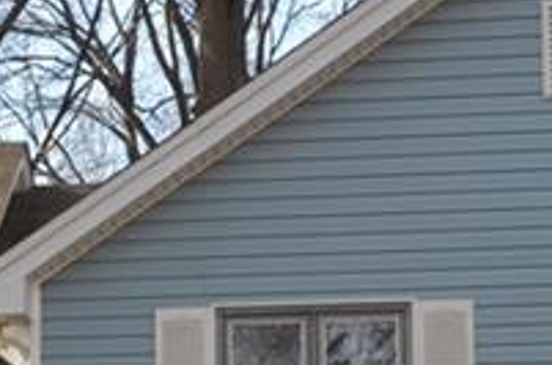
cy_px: 468
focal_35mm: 153
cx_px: 74
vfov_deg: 8.8
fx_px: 2340
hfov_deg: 13.4
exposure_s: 1/160
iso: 200
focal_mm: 20
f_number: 6.3
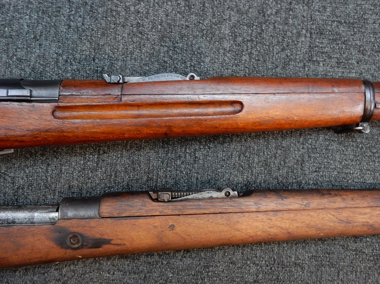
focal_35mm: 30
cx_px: 190
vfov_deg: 46.8
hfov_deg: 60.0
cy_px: 142
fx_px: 329
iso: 500
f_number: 4
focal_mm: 5.4
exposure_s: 1/8
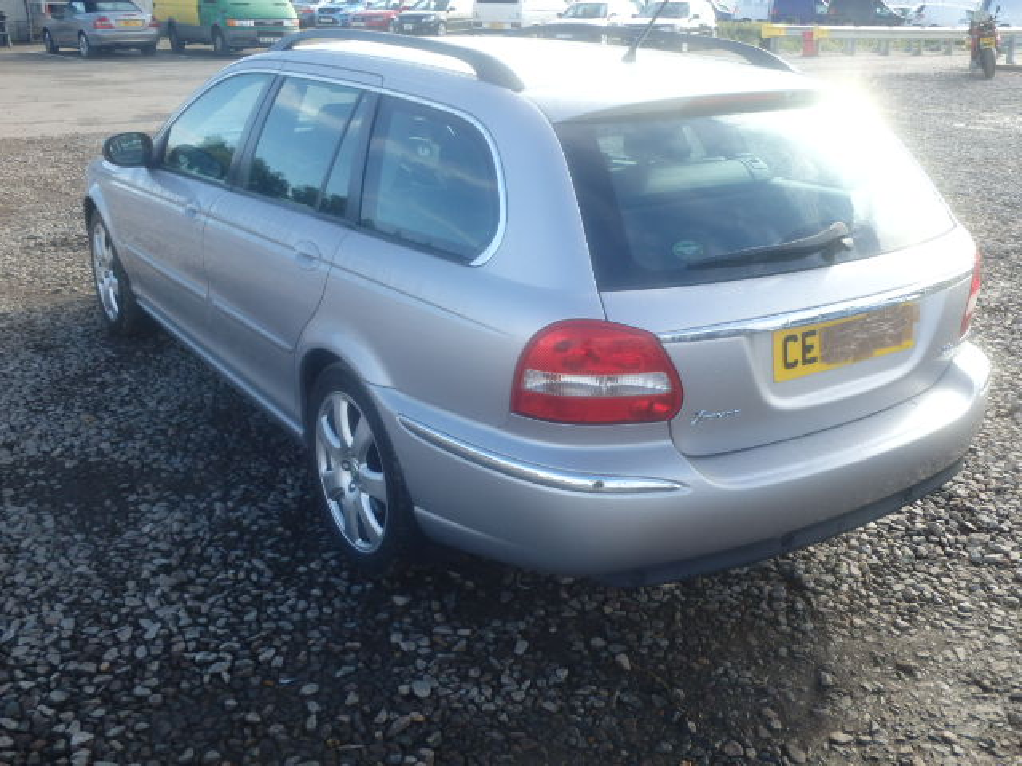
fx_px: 1063
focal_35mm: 36
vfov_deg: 39.7
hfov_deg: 51.4
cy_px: 383
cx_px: 511
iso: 125
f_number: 4.5
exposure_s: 1/160
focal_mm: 6.4
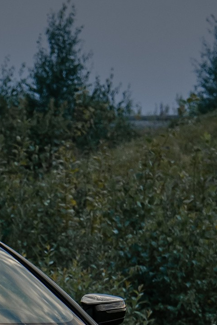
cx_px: -167
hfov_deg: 4.4
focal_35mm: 313
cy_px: 327
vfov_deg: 6.6
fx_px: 2830
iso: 250
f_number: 4
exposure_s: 1/400
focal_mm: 55
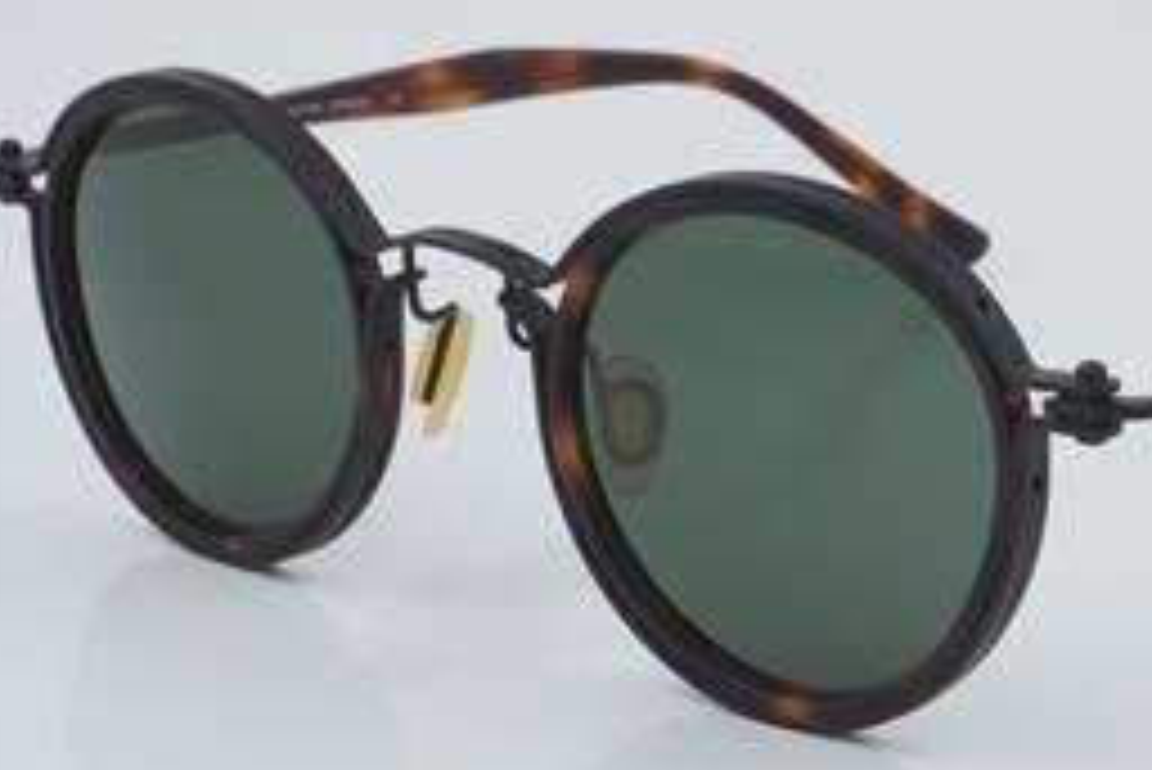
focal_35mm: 117
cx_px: 864
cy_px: 414
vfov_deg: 11.7
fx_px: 3746
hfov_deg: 17.4
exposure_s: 1/4
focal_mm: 50
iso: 100
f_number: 32
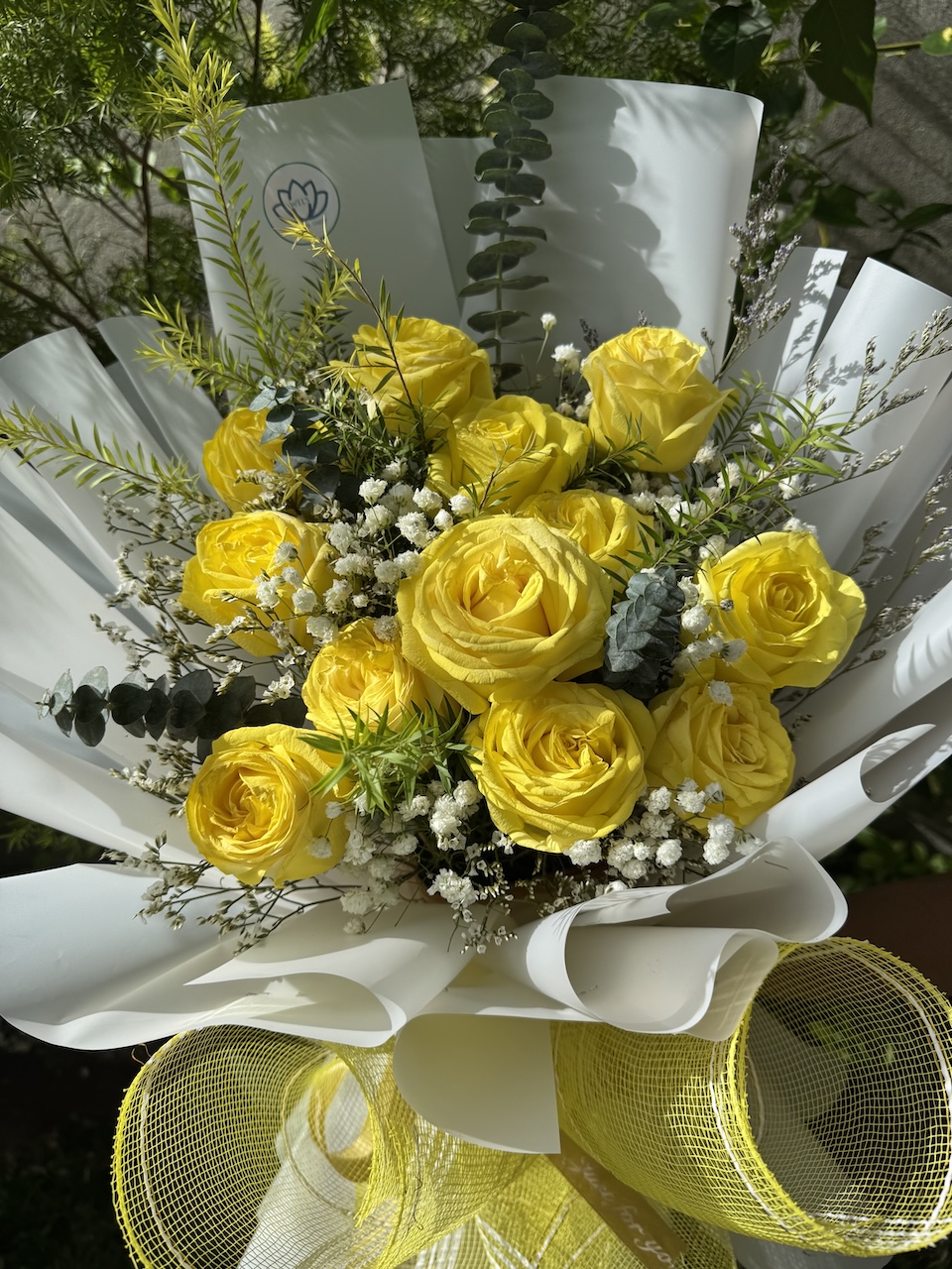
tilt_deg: -23.3
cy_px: 634
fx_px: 880
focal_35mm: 24
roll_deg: -3.1
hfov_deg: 56.8
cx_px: 476
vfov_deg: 71.6
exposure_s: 1/4950
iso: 80
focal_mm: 6.76
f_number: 1.78
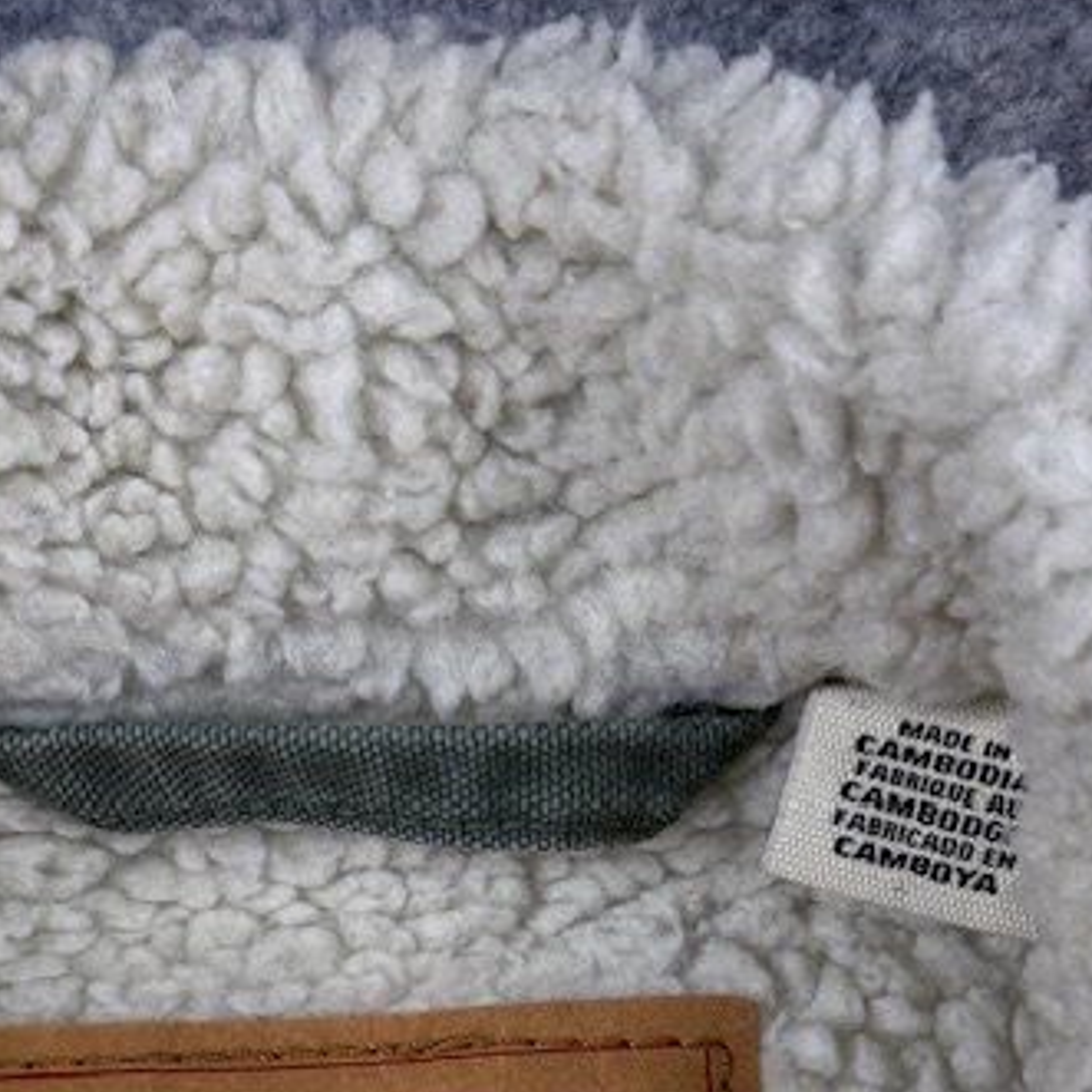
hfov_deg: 21.1
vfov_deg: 20.8
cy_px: 937
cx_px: 442
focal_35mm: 82
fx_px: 2927
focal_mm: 6.76
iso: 50
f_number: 1.78
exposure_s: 1/161
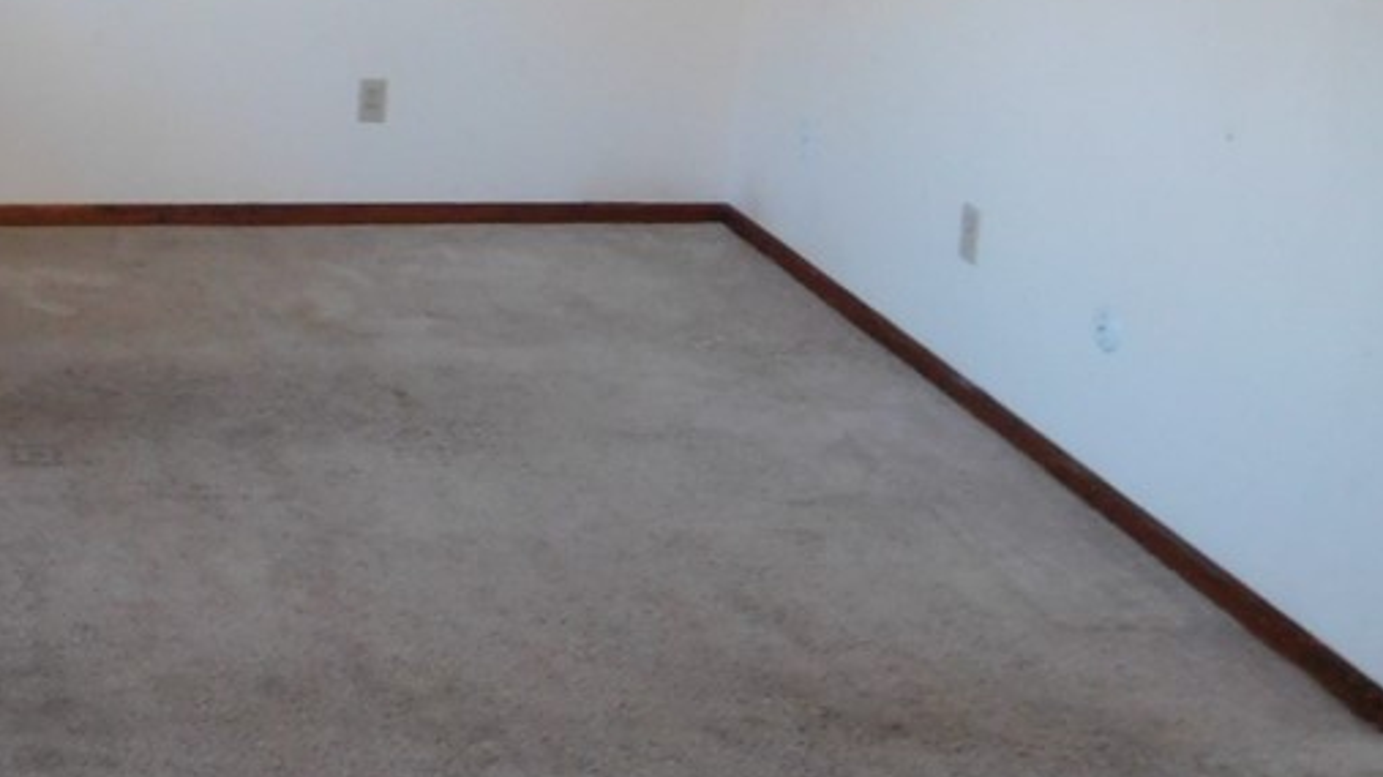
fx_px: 2017
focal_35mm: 55
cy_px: -41
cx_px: 41
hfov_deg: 34.8
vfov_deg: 20.9
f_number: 3.4
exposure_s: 1/30
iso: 320
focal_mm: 4.5
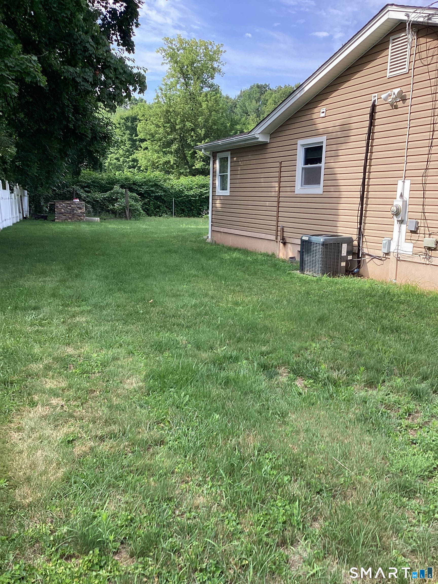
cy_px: 292
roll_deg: +0.4
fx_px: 523
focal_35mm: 31
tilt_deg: -11.6
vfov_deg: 58.4
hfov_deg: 45.4
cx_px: 219
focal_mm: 3.3
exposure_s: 1/334
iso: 25
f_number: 2.4
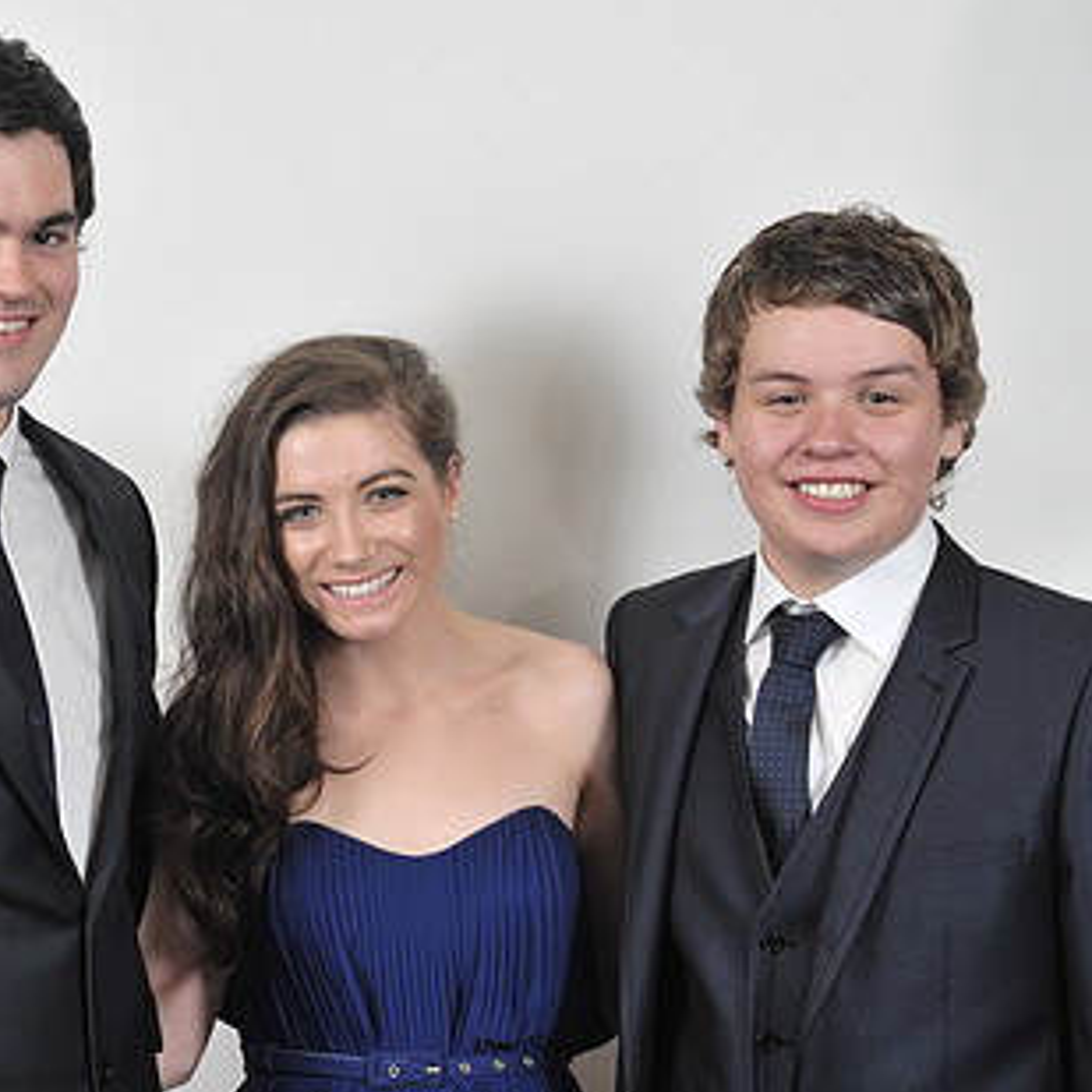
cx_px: 368
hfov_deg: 20.8
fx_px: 2962
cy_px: 558
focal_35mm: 83
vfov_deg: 20.9
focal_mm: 52
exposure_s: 1/160
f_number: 7.1
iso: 1000
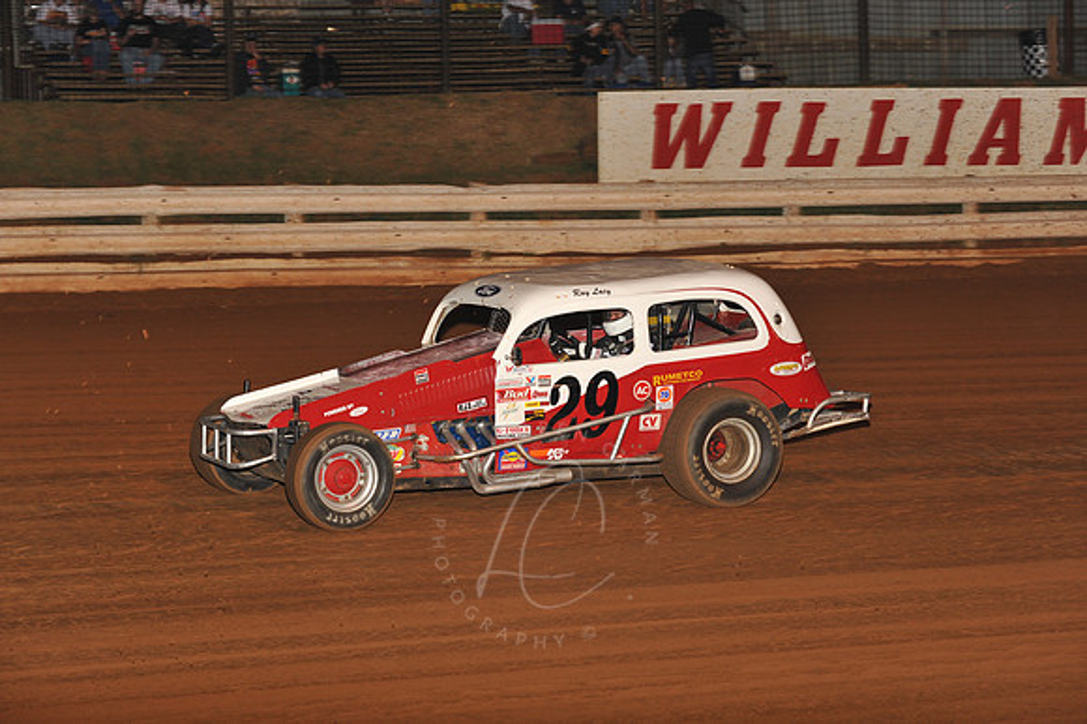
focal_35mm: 105
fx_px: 3168
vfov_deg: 13.0
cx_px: 544
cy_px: 362
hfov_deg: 19.5
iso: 800
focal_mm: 105
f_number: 6.3
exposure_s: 1/320
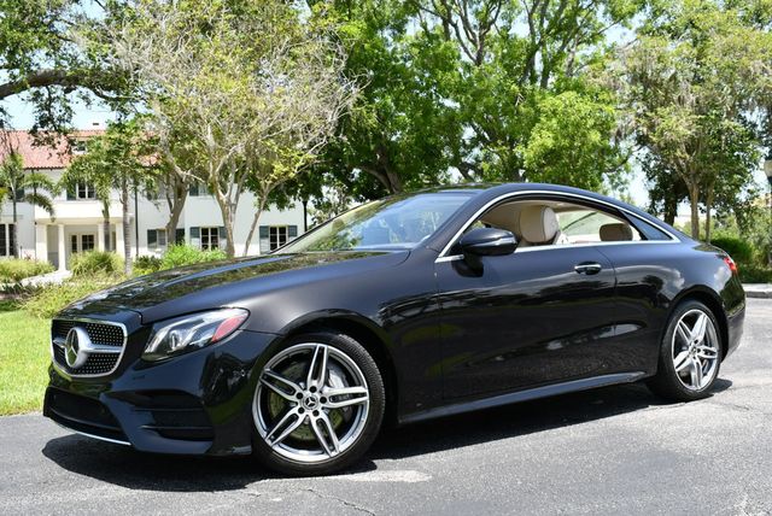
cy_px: 258
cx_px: 386
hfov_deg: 44.5
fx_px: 944
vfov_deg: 30.6
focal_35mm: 44
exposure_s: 1/250
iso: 200
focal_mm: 22
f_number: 8
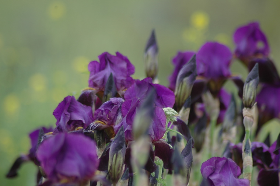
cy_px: 93
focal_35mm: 450
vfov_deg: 3.0
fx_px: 3496
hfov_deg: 4.6
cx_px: 140
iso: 200
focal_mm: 300
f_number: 5.6
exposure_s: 1/200
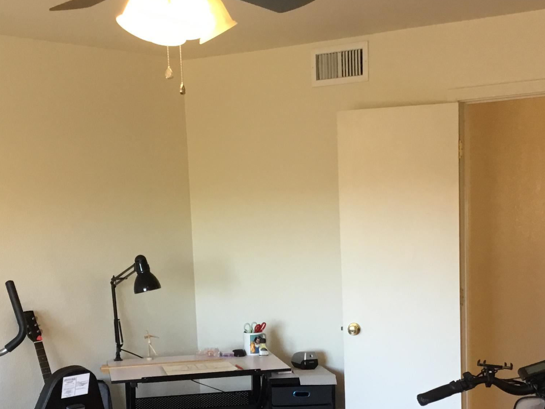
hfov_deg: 31.2
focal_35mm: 62
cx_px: 258
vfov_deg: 23.2
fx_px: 976
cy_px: 341
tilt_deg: -8.7
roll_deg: +3.0
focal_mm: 3.3
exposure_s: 1/30
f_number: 2.4
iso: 64
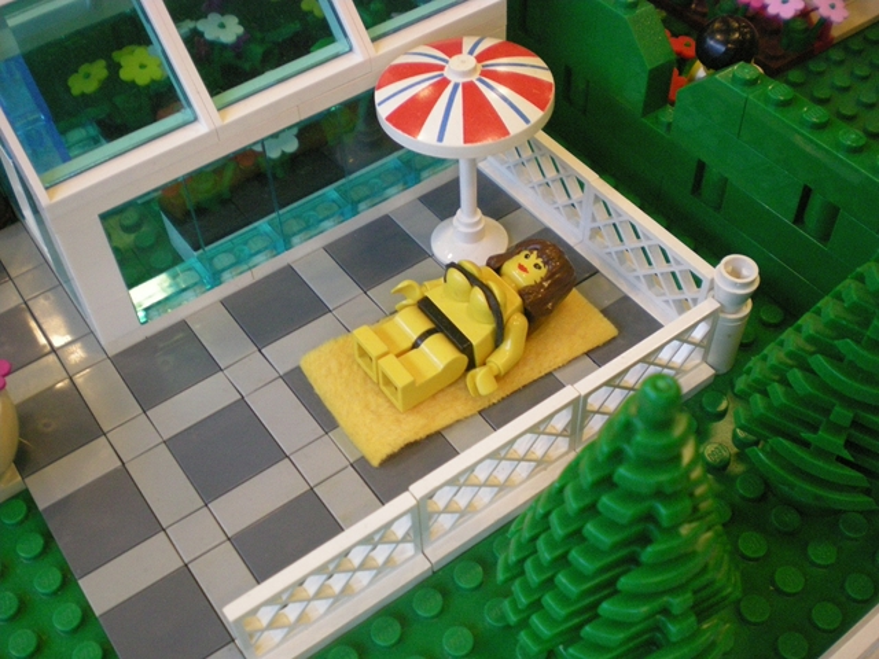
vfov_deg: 37.7
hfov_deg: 49.0
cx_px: 440
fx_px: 965
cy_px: 330
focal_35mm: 38
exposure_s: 1/28.5
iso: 400
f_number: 3.1
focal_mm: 6.3
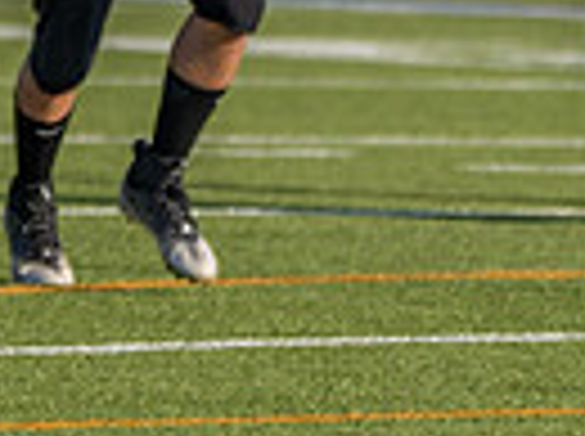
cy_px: -123
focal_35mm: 1100
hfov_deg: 1.8
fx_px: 18555
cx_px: -257
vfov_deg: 1.3
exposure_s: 1/1250
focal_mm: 218
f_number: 5.6
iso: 125
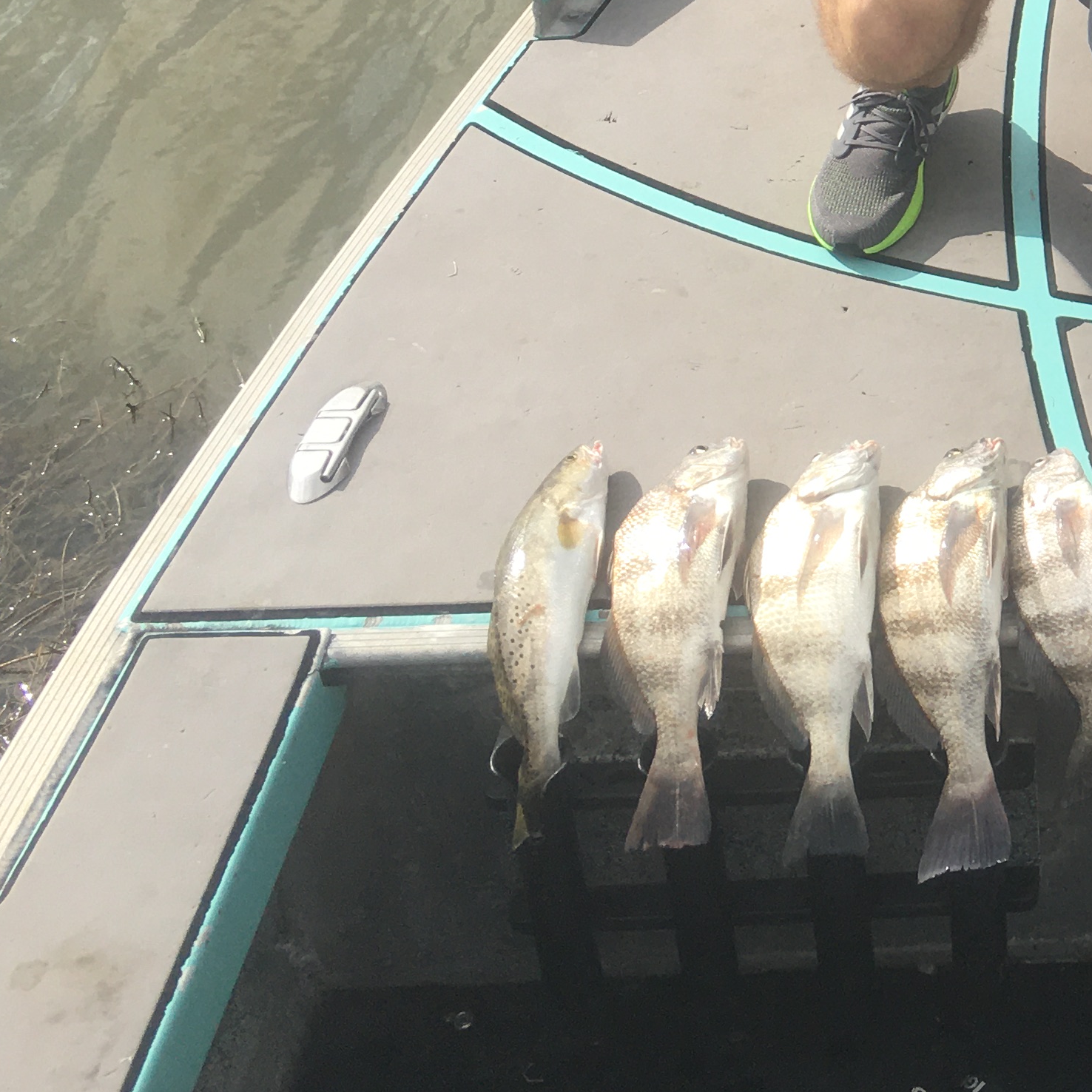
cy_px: -1
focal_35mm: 70
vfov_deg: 23.6
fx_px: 2498
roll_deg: -1.4
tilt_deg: -31.9
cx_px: 1489
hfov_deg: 21.8
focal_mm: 4.15
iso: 25
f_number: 2.2
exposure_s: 1/1508
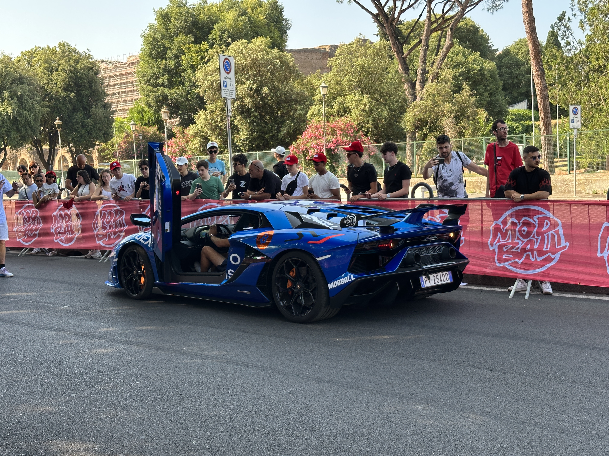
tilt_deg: -4.5
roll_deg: +2.3
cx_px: 304
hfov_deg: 39.7
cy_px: 228
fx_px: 844
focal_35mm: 48
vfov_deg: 30.3
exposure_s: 1/186
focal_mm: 6.86
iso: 64
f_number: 1.78
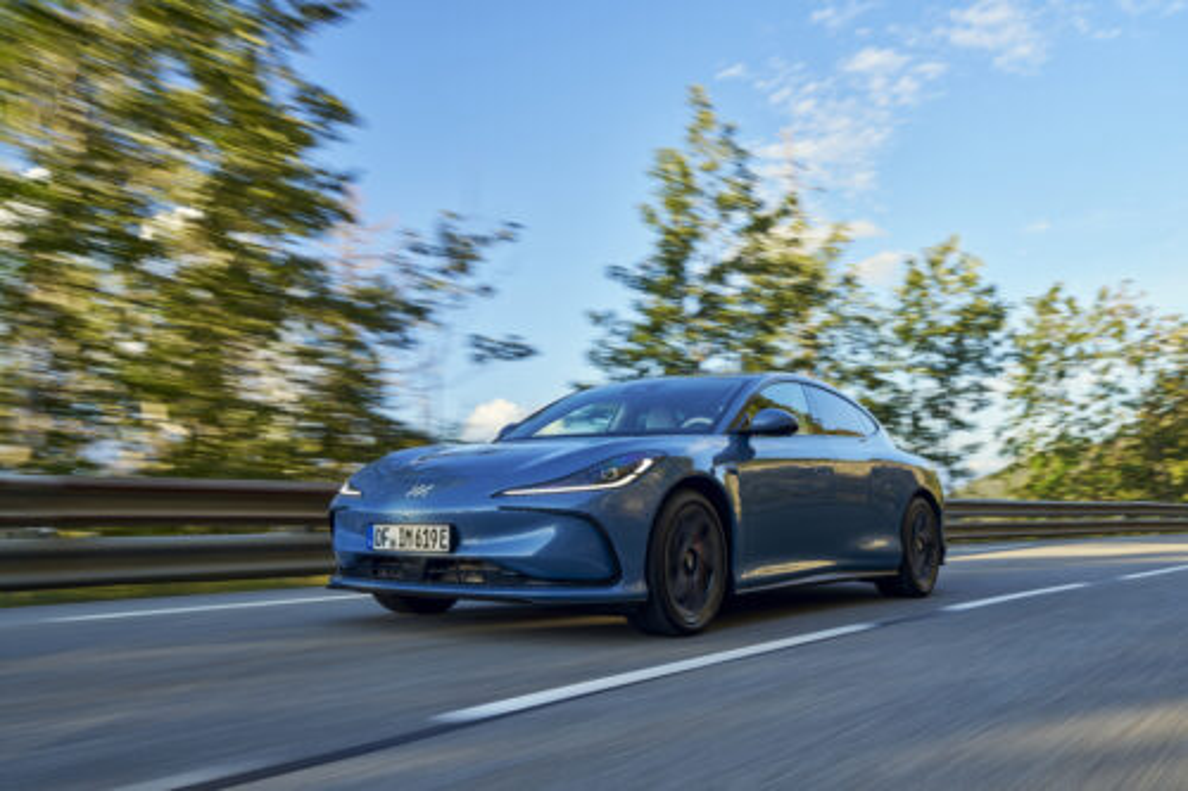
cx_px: 594
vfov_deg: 38.9
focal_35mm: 34
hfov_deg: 55.8
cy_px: 396
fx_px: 1122
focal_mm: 34
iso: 100
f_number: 5
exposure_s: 1/40
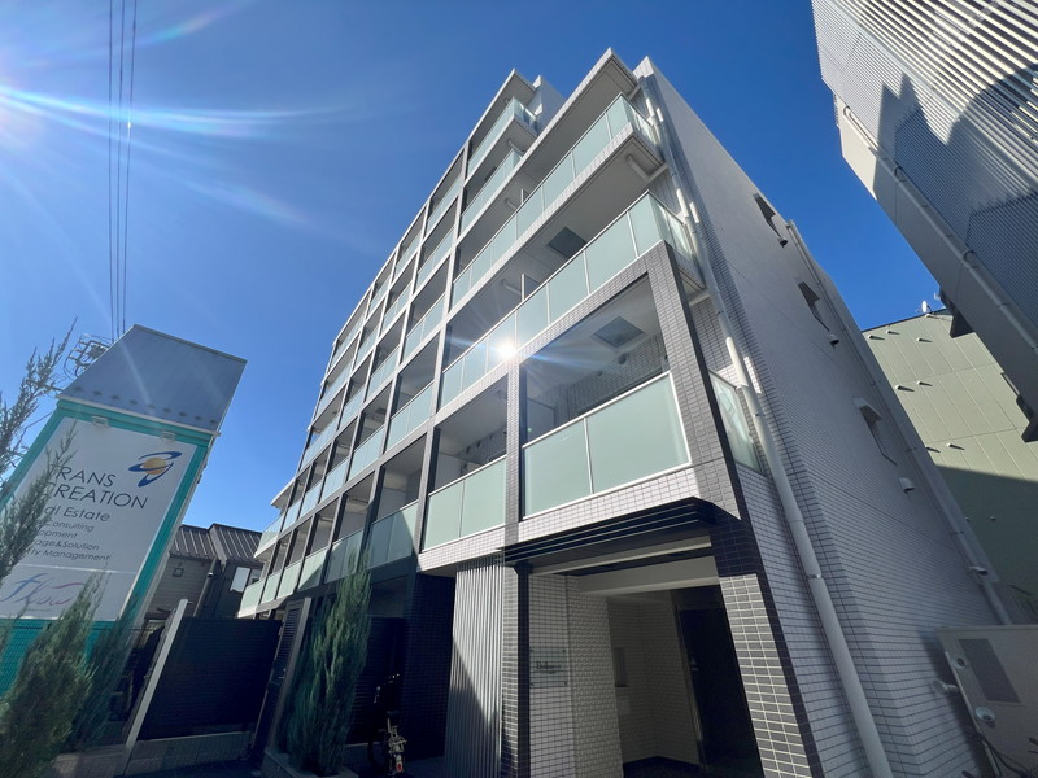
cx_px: 519
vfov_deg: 85.7
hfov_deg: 102.1
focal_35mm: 14
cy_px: 389
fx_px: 420
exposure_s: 1/3215
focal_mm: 1.57
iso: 32
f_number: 1.8
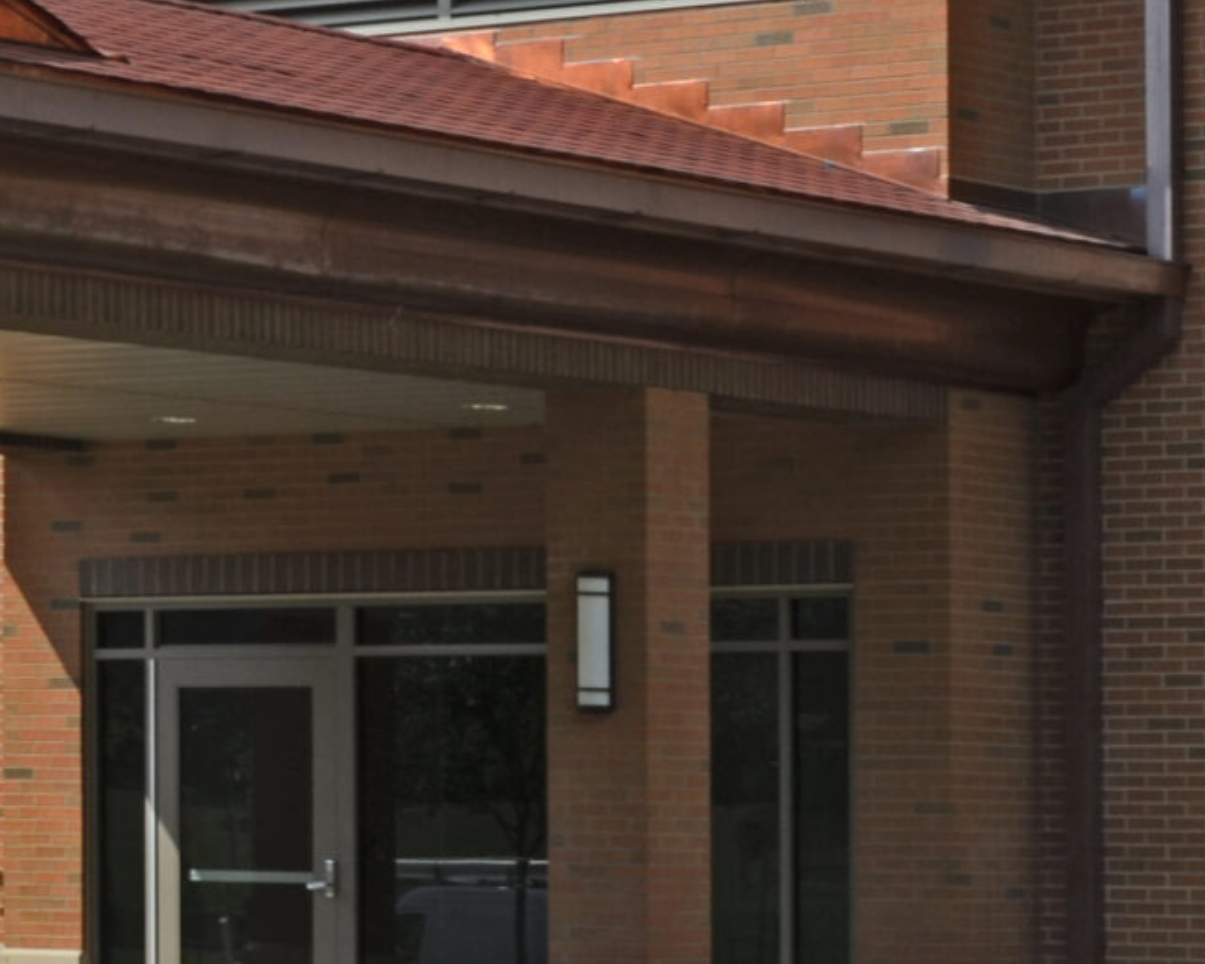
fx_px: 5884
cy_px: 216
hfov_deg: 11.4
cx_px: -378
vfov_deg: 9.3
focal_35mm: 165
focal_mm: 30
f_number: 11
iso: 100
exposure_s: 1/160
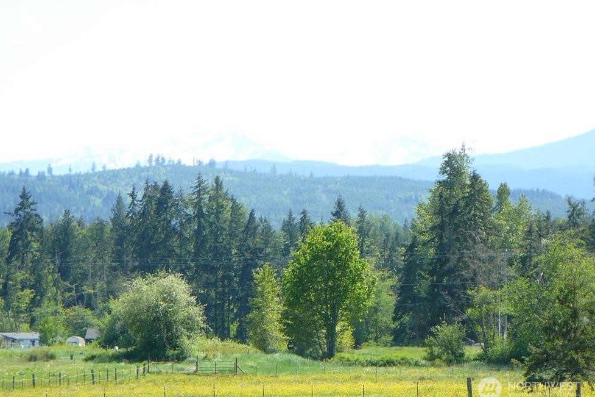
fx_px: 2908
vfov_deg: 7.8
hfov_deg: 11.7
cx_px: 298
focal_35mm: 176
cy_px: 193
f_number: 4
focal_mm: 25
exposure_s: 1/320
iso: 80
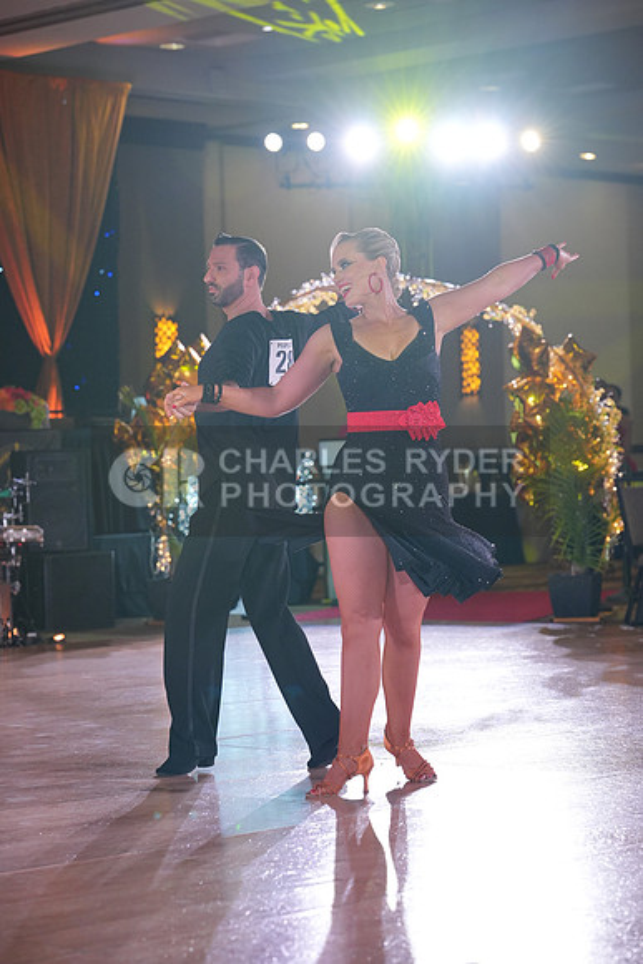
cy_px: 482
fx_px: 2463
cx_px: 322
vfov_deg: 22.1
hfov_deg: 14.9
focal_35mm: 92
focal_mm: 92
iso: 1600
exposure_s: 1/400
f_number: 4
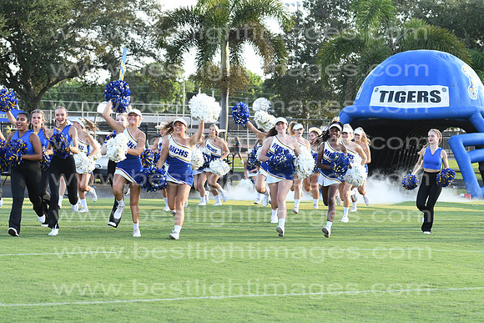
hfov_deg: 15.9
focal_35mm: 129
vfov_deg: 10.6
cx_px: 242
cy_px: 162
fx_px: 1735
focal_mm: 86
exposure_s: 1/500
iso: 400
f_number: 5.6
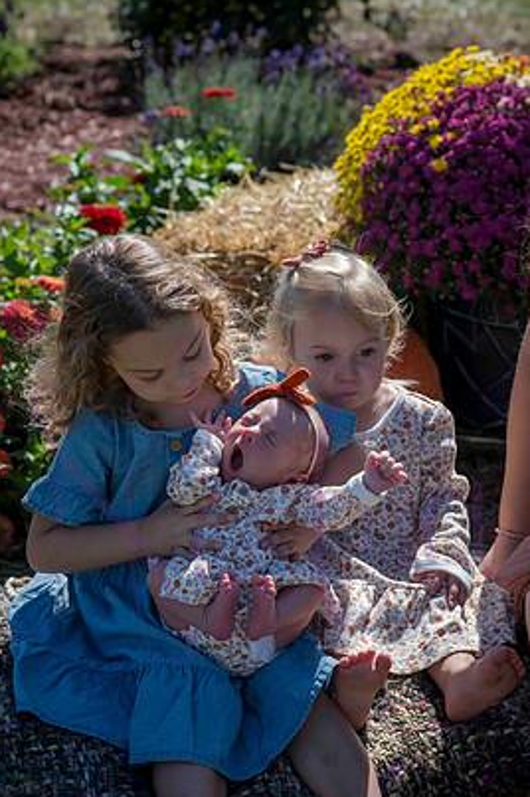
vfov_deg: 21.5
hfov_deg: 14.4
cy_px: 405
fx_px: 2101
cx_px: 273
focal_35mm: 95
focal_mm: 85
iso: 400
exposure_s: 1/1250
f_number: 6.3
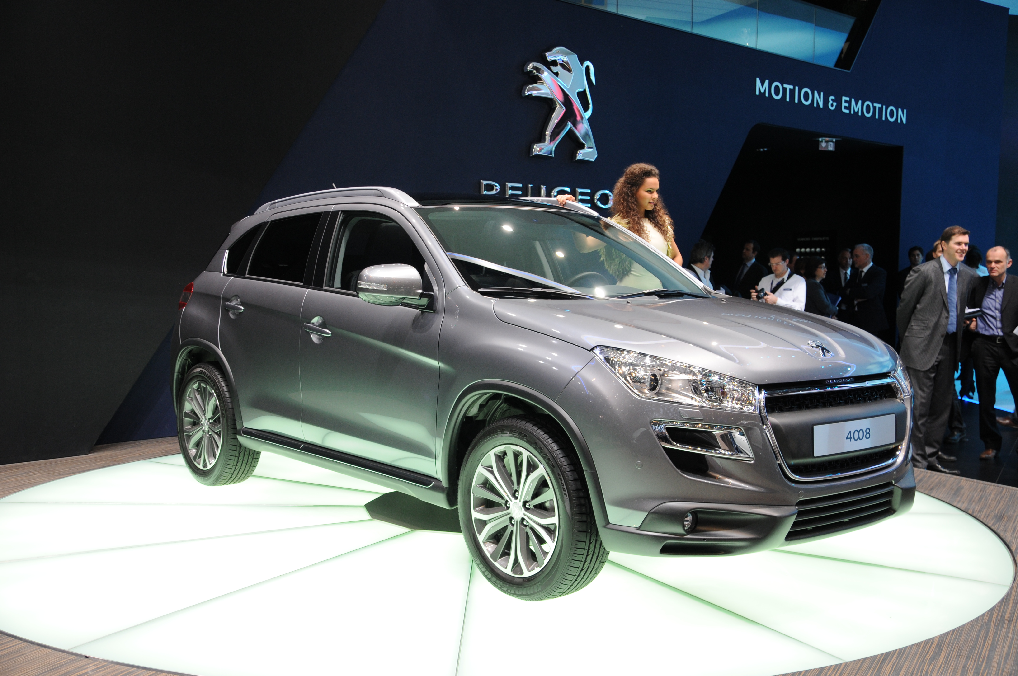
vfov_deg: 34.1
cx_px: 509
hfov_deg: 49.6
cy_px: 338
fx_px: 1101
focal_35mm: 39
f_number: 5.6
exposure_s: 1/125
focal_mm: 26
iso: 400
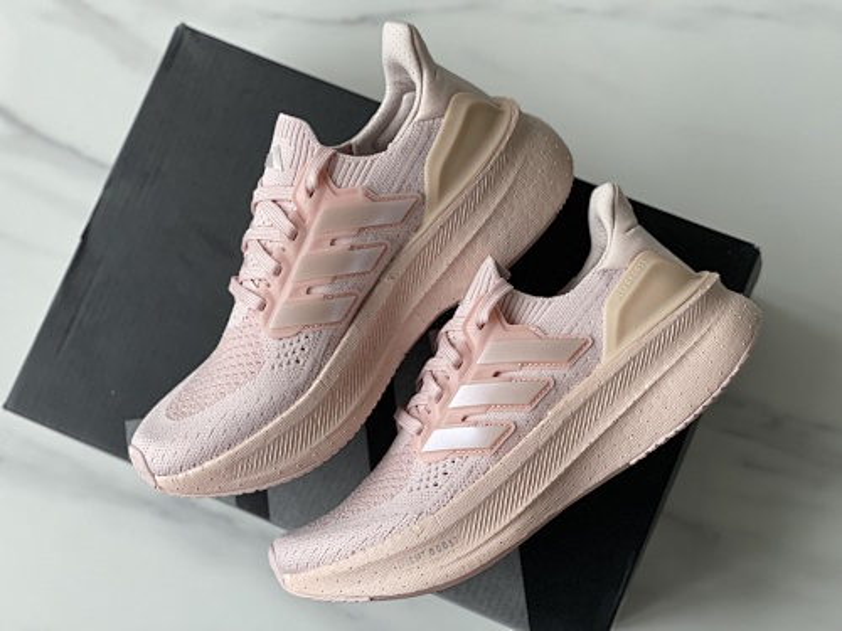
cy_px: 316
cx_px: 421
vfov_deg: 22.9
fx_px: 1557
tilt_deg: -80.0
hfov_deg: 30.3
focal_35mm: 64
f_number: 2.2
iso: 160
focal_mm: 7.5
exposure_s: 1/121
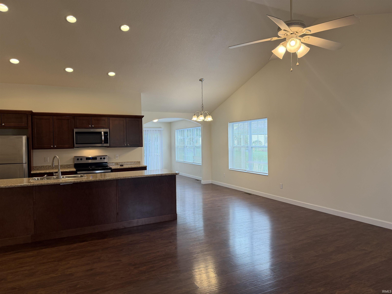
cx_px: 196
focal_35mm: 24
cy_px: 147
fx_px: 272
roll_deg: +1.5
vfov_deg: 56.8
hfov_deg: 71.6
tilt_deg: -0.4
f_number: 1.78
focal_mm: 6.76
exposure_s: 1/120
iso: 125
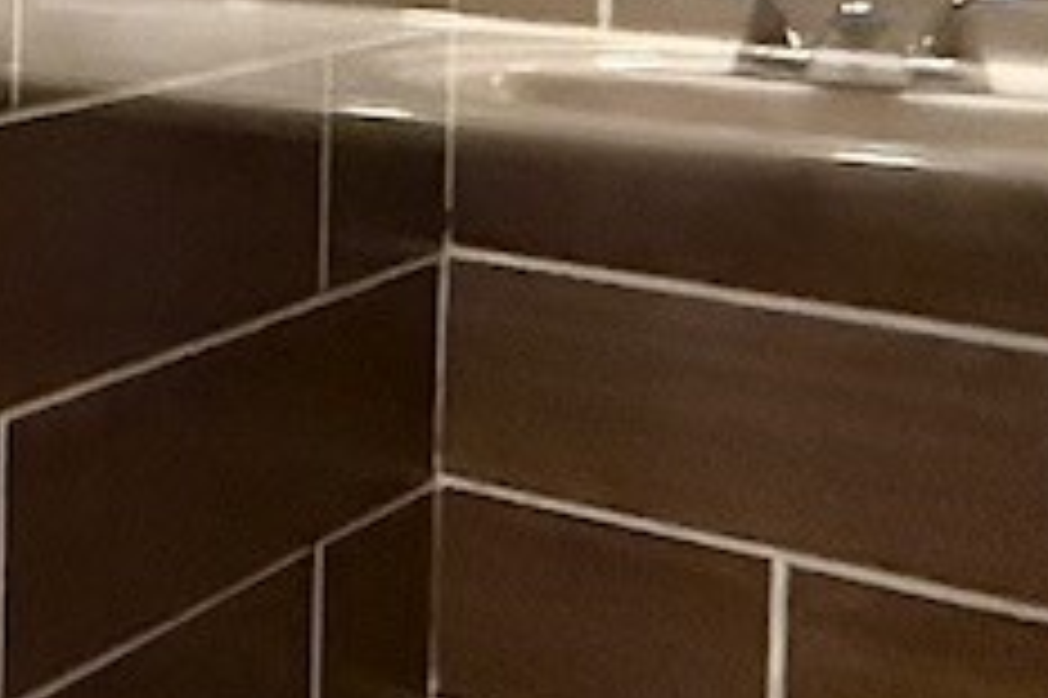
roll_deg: -0.5
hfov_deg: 16.8
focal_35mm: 80
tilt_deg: -1.1
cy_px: -216
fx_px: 2327
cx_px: -1187
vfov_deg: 16.1
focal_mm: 2.22
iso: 1250
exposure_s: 1/40
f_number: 2.2
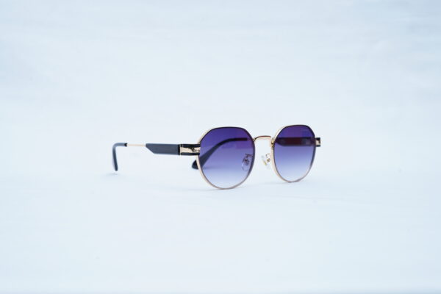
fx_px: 612
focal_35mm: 50
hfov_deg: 39.6
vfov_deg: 27.0
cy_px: 147
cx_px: 220
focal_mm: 50
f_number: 9
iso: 200
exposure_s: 1/160
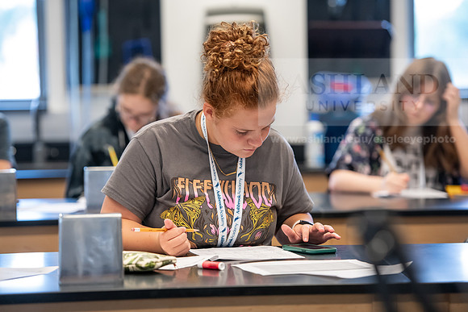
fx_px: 1950
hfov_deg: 13.7
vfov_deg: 9.2
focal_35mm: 150
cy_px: 156
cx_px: 234
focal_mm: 150
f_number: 3.2
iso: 1250
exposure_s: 1/200
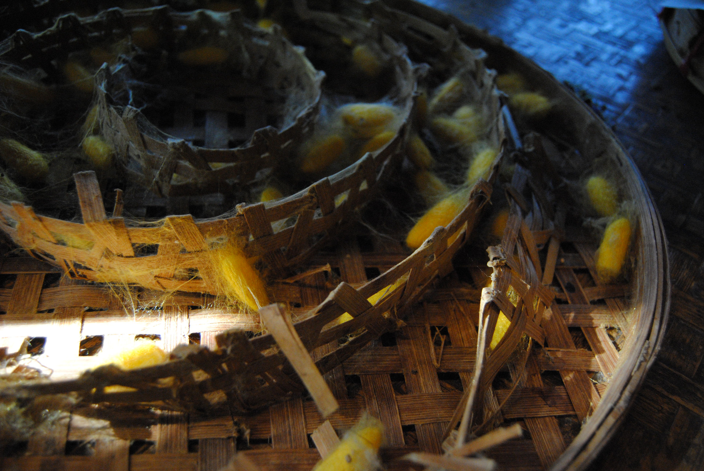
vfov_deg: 45.8
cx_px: 352
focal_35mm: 28
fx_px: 558
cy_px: 236
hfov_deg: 64.5
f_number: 3.5
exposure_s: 1/200
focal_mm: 19
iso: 800
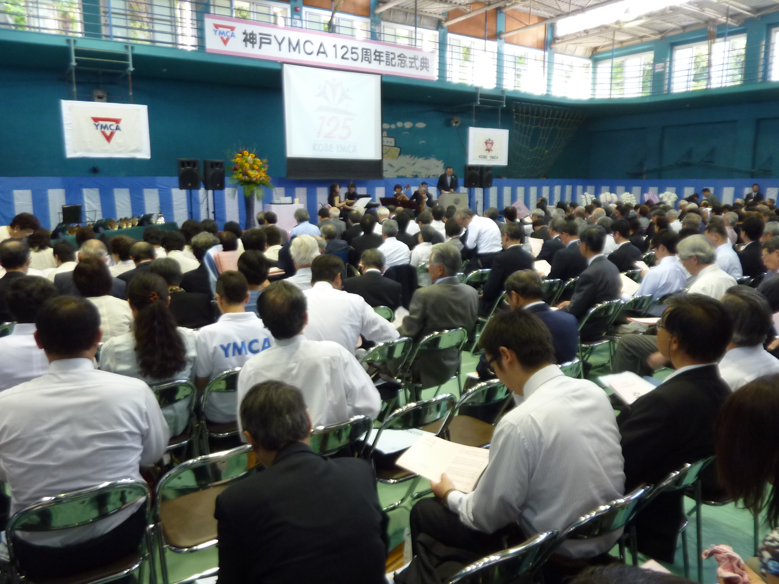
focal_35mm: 25
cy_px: 292
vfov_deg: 54.9
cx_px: 390
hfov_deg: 69.4
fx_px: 563
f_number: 3.3
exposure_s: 1/30
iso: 160
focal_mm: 4.1
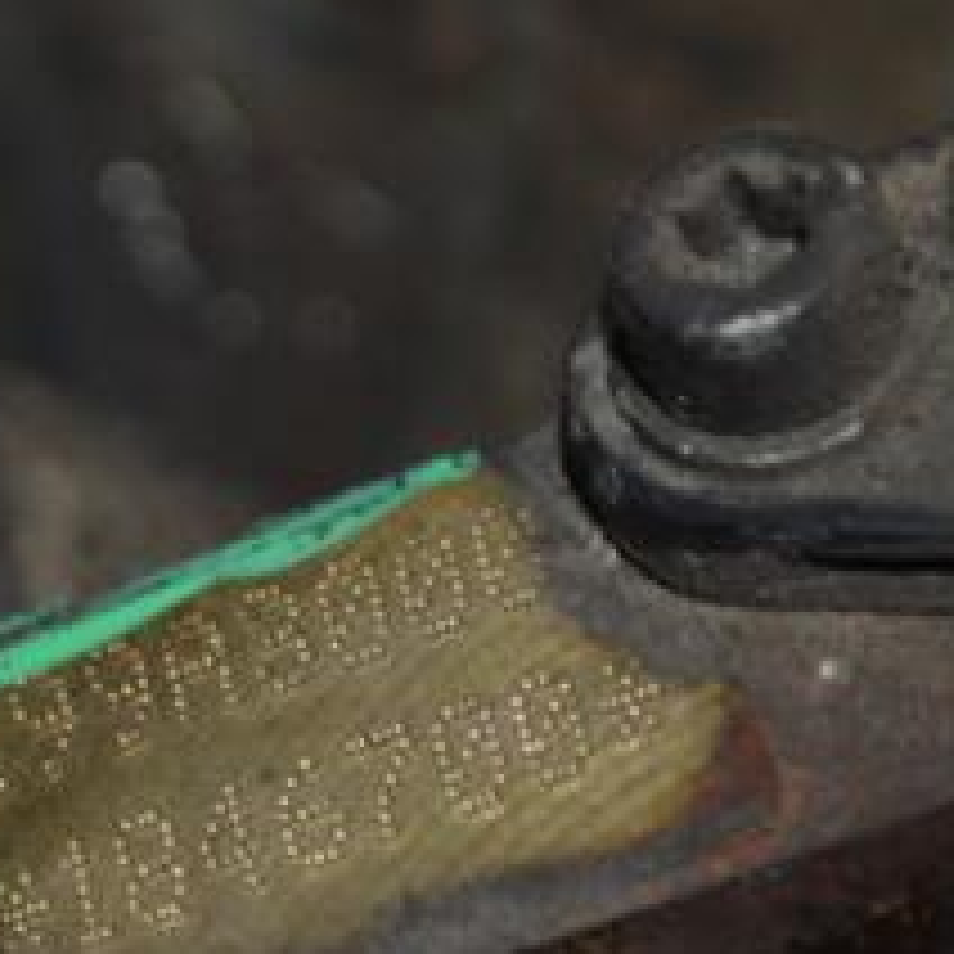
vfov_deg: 8.8
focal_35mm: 198
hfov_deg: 8.8
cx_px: -90
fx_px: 6180
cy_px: 720
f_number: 7.1
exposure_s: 1/60
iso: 900
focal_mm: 55
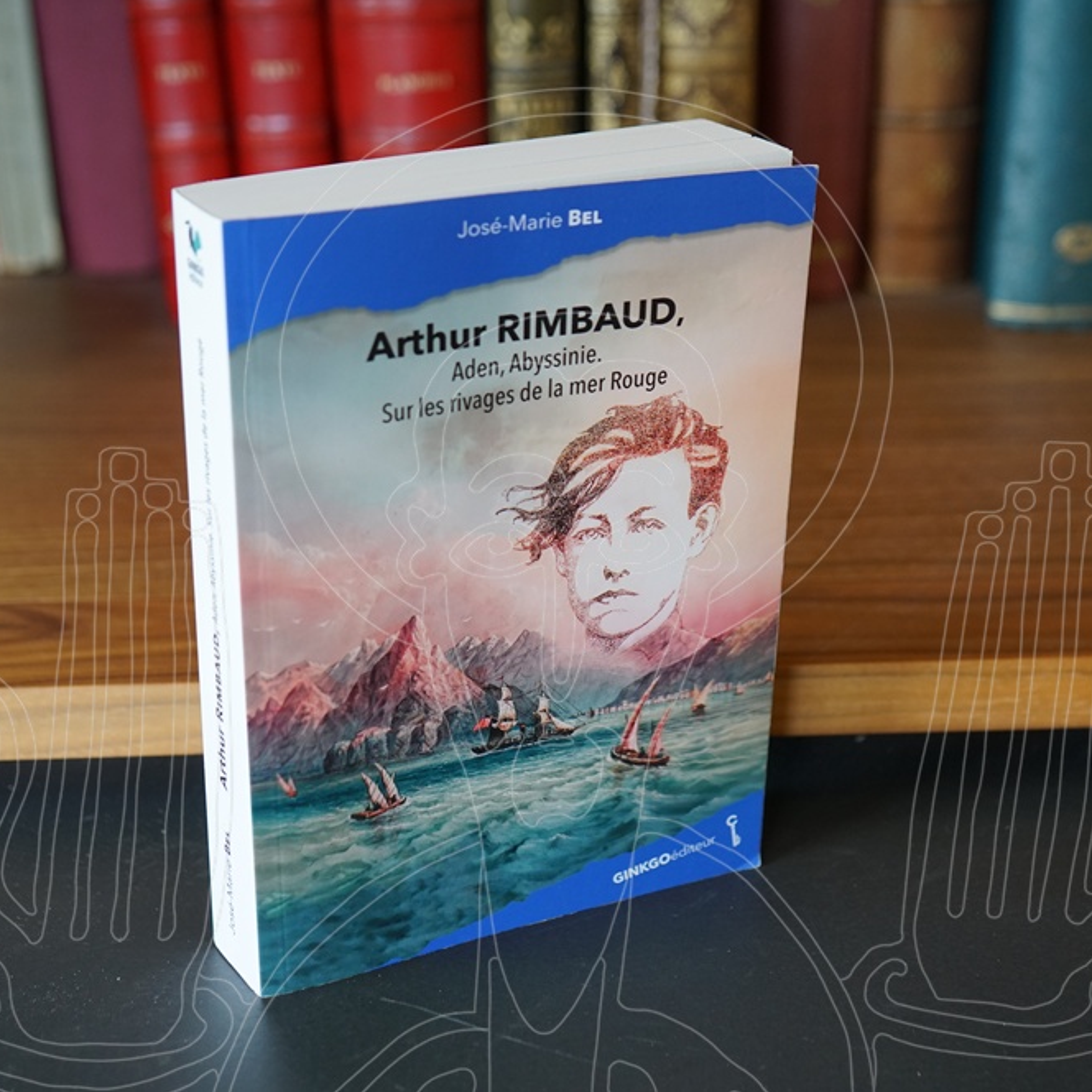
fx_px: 2284
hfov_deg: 26.9
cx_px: 562
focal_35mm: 64
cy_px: 545
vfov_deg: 26.9
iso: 1000
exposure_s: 1/160
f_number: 4
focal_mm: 50
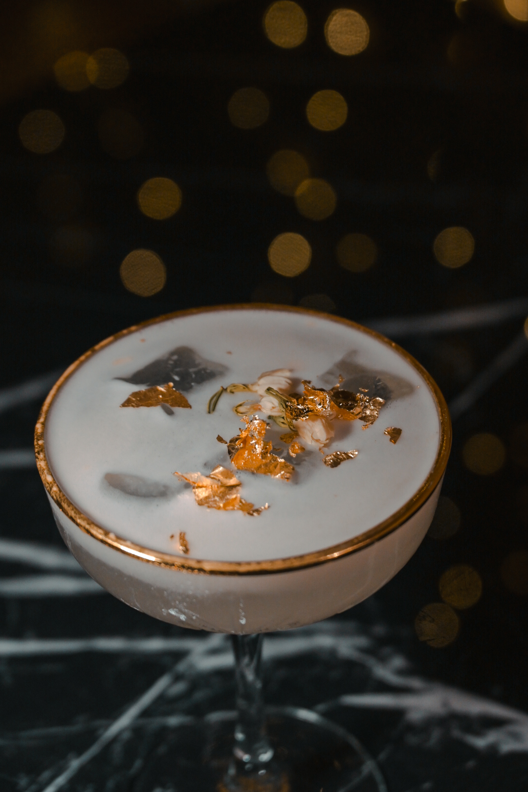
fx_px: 1892
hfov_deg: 15.9
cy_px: 396
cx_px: 264
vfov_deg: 23.6
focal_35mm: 86
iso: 3200
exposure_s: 1/160
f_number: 6.3
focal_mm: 86
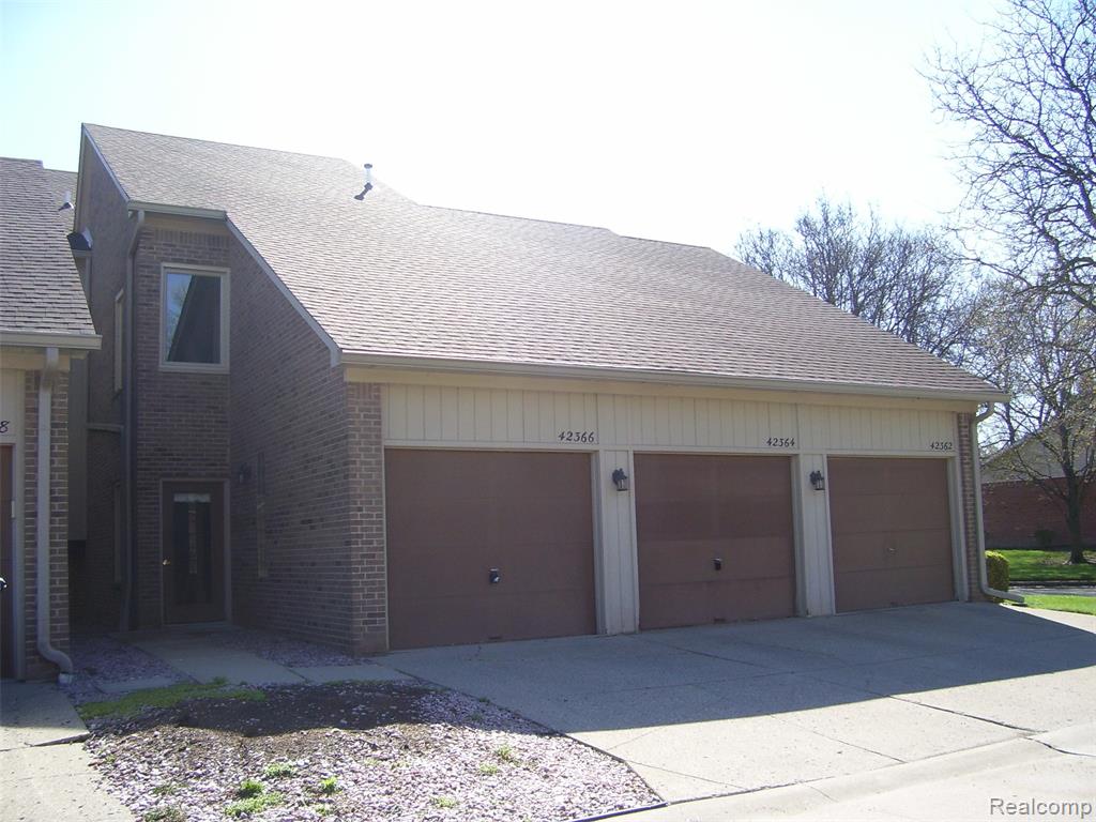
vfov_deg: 41.8
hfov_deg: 54.0
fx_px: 1076
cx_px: 548
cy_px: 411
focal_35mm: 34
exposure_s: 1/750
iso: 80
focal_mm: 5.6
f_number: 2.7
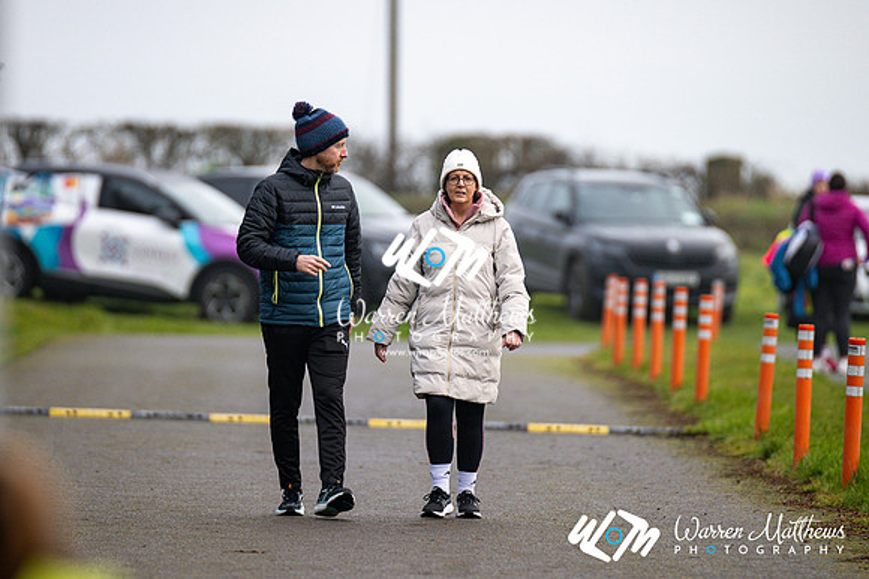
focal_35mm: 450
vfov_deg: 3.1
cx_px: 434
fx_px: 10856
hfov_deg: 4.6
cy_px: 290
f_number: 2.8
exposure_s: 1/1600
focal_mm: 300
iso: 400
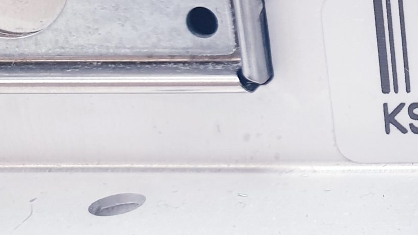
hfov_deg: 20.2
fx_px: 986
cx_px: 643
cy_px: 64
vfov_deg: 13.5
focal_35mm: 89
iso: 160
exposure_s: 1/50
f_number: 2.4
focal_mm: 4.3
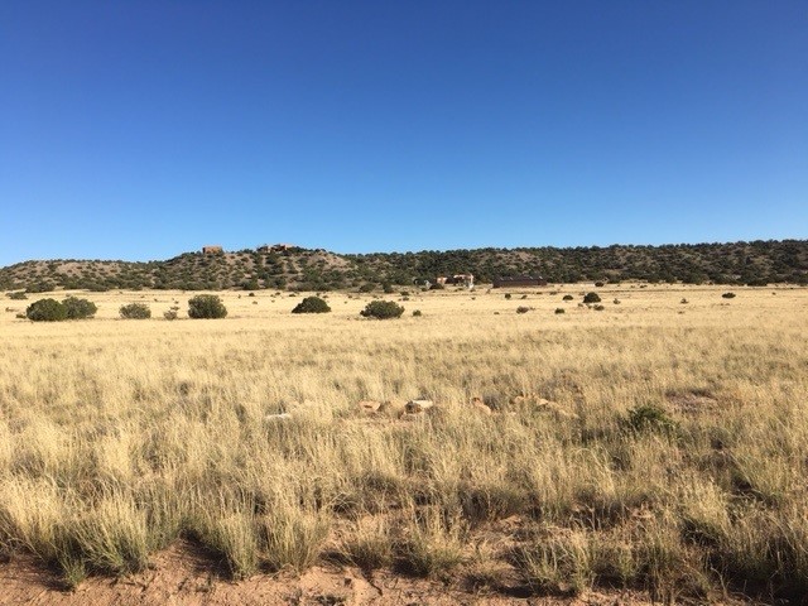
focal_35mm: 29
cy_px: 303
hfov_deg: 61.7
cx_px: 404
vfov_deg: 48.2
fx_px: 677
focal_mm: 4.15
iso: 25
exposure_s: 1/1570
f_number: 2.2
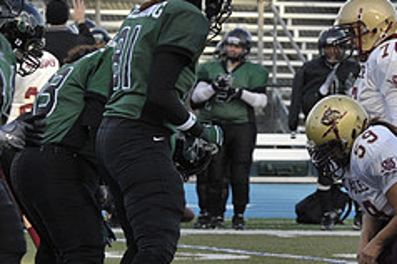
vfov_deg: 2.1
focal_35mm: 659
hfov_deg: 3.1
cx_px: 297
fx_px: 7257
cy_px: 165
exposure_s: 1/1000
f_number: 10
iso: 2800
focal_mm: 270
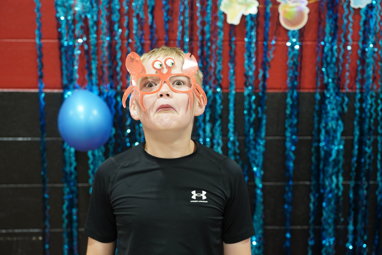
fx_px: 584
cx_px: 191
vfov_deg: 24.6
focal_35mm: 55
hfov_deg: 36.2
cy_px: 128
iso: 2000
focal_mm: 55
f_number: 4
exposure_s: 1/160
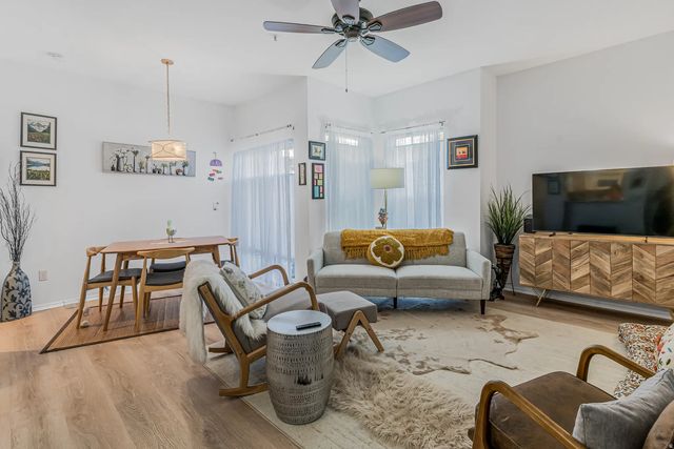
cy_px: 224
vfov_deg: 70.5
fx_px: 318
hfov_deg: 93.3
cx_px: 337
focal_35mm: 17
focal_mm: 17
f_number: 9
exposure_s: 1/10
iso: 250
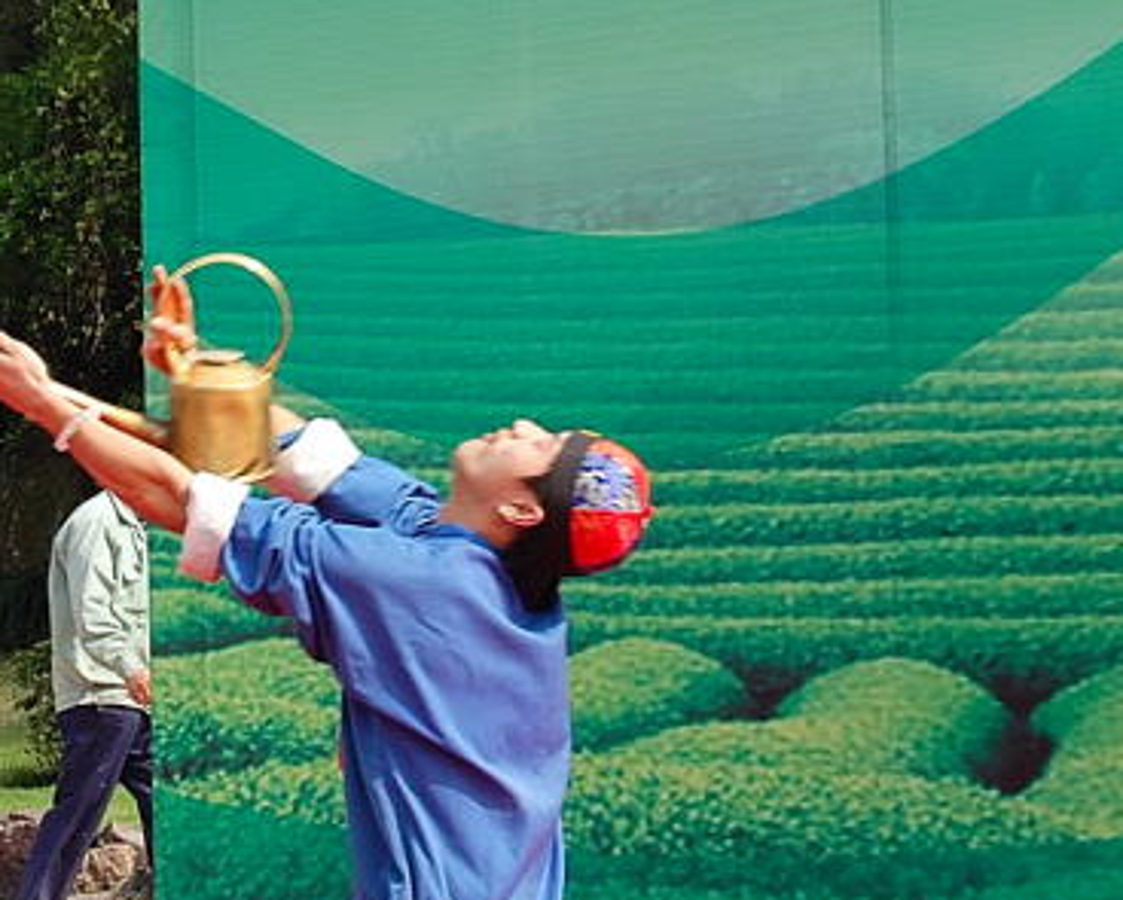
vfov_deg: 9.2
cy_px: 195
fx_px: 5589
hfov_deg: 11.5
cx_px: 317
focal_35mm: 168
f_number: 7.1
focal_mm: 55
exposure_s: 1/200
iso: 200
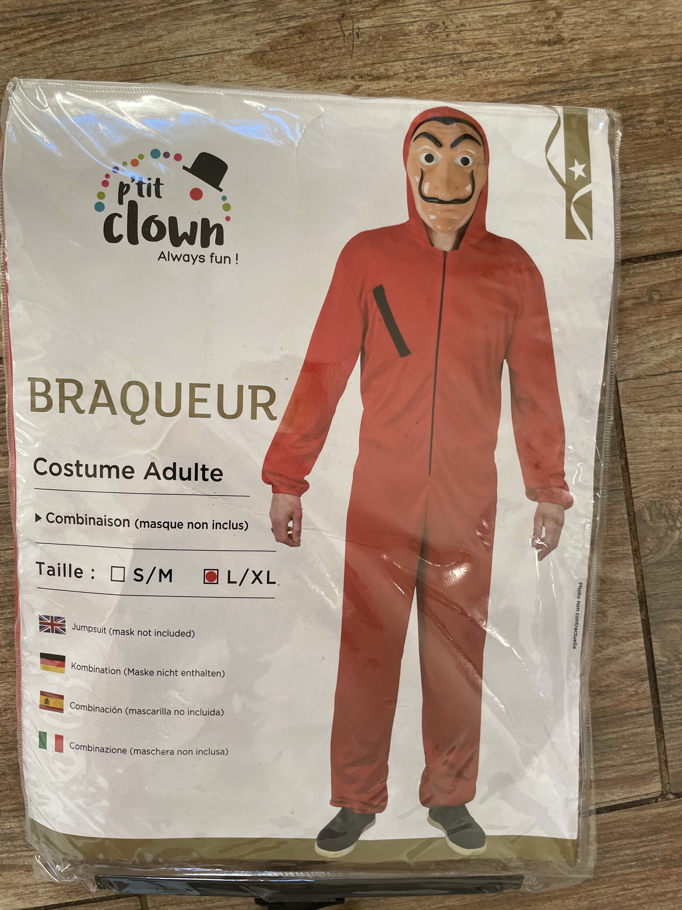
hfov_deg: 53.1
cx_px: 341
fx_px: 683
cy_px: 455
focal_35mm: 26
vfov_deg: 67.3
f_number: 1.6
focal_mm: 4.2
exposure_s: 1/121
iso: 125
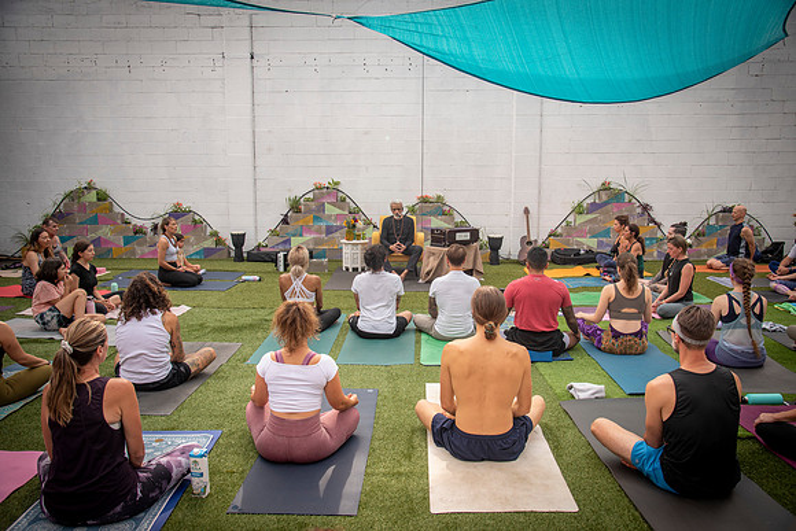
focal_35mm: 30
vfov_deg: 43.6
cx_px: 398
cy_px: 266
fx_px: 663
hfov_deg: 61.9
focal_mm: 30
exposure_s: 1/400
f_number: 5
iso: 125
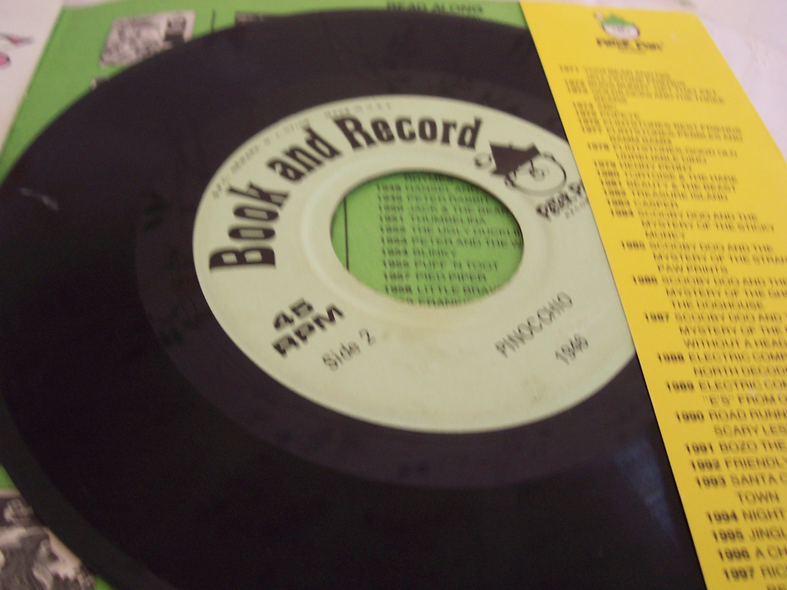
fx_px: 841
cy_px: 295
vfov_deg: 38.7
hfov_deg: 50.1
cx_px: 394
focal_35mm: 37
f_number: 2.8
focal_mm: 5.6
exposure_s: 1/30
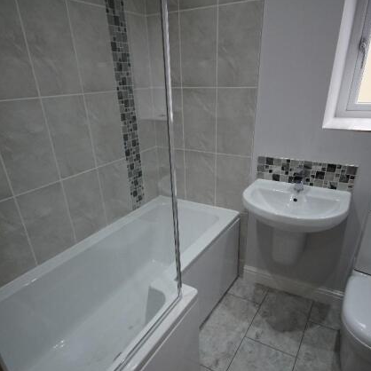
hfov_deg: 65.0
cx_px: 191
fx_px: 291
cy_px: 190
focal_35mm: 24
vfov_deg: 65.0
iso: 400
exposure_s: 1/30
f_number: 4.5
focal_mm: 12
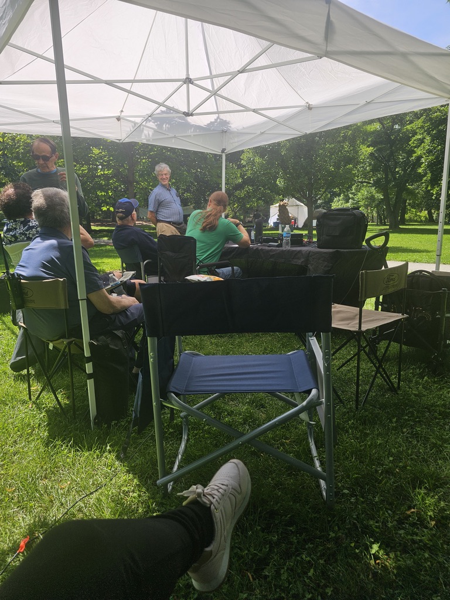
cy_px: 300
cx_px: 225
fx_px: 399
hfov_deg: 58.9
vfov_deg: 73.9
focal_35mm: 23
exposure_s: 1/490
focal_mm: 6.3
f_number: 1.7
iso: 10
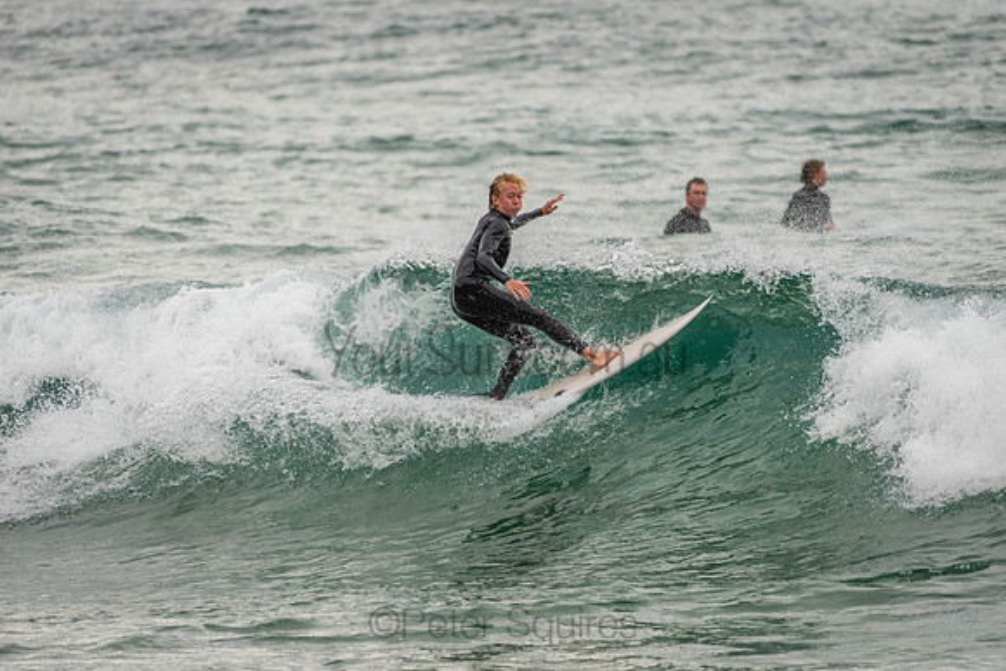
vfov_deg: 2.8
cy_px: 336
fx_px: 13975
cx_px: 503
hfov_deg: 4.1
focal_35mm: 500
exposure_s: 1/2000
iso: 280
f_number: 5.6
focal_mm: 500
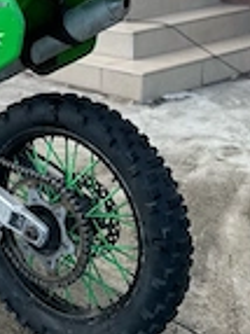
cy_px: 72
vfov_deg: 28.4
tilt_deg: -12.1
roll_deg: +1.3
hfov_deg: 20.3
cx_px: -61
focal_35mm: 67
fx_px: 646
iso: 80
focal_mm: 6.86
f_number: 1.78
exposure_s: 1/704
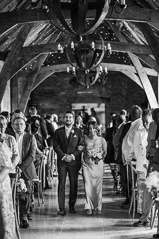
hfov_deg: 16.0
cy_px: 120
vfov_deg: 23.9
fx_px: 564
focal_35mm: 85
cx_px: 80
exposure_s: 1/200
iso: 1400
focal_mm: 85
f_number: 1.8
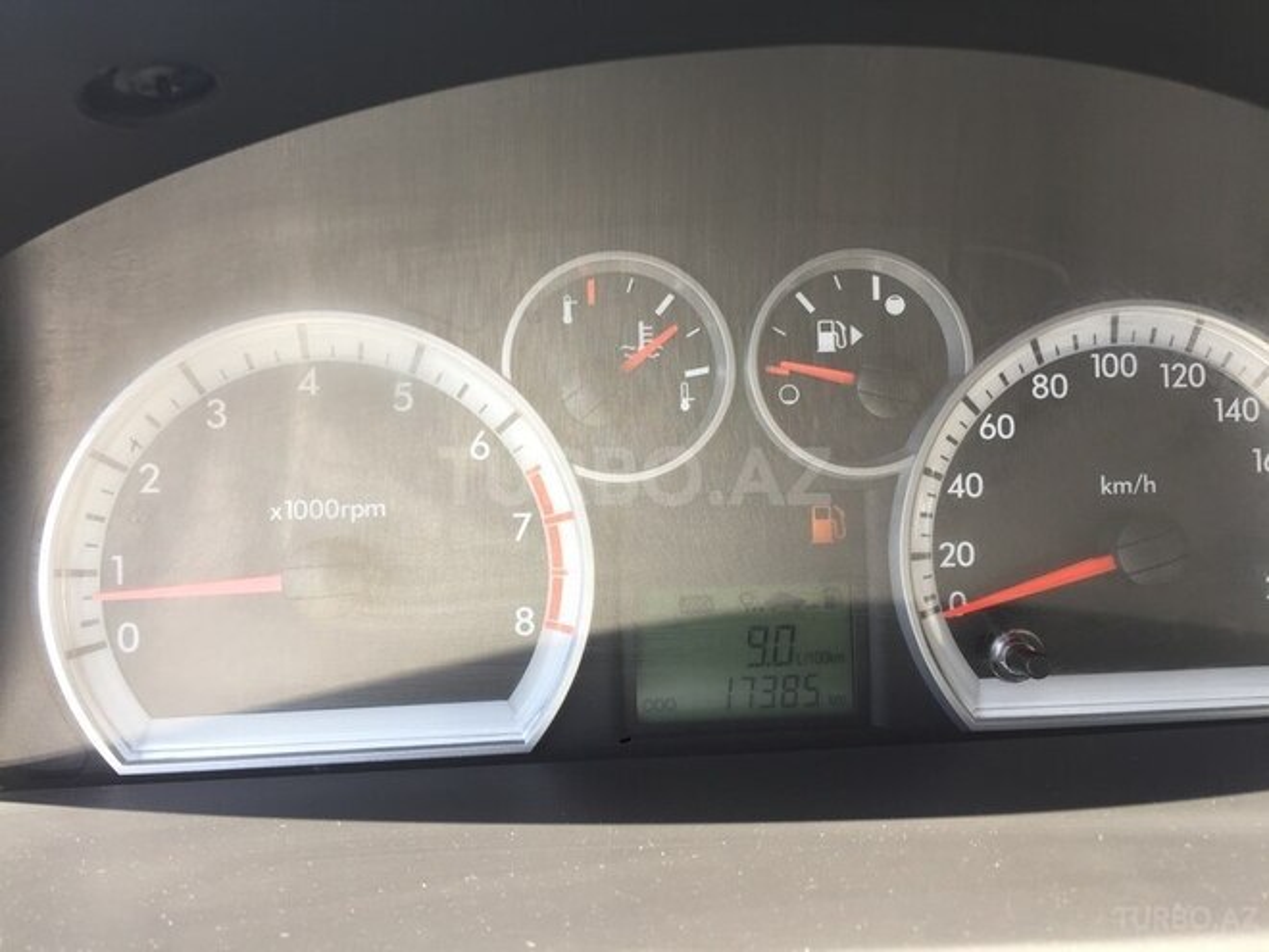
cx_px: 634
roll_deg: +2.6
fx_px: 1063
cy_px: 476
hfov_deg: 61.7
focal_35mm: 29
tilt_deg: -24.9
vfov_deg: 48.2
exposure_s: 1/119
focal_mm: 4.15
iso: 32
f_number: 2.2
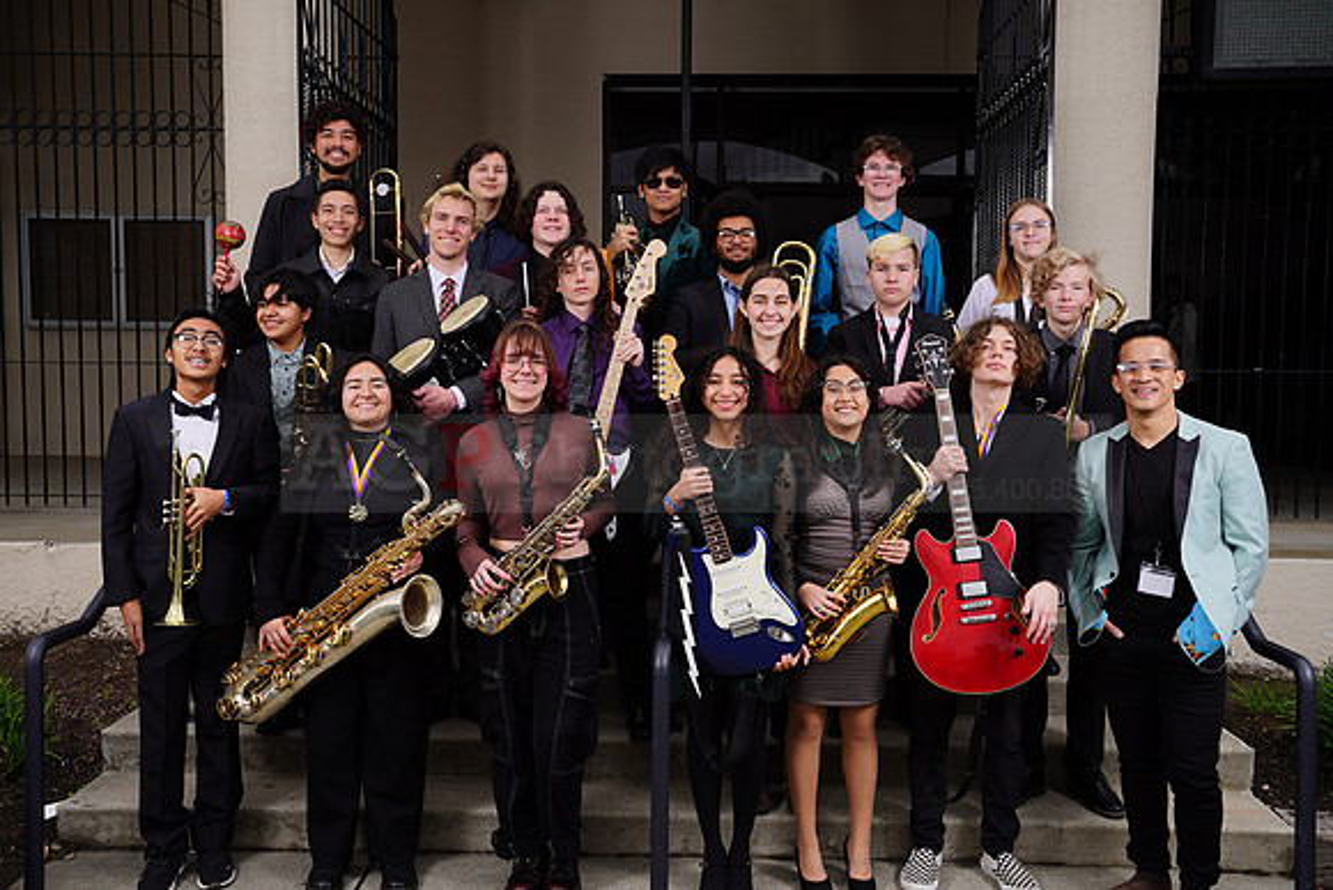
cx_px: 666
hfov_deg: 54.4
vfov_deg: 37.9
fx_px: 1296
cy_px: 445
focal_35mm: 35
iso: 100
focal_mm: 35
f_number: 8
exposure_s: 1/200
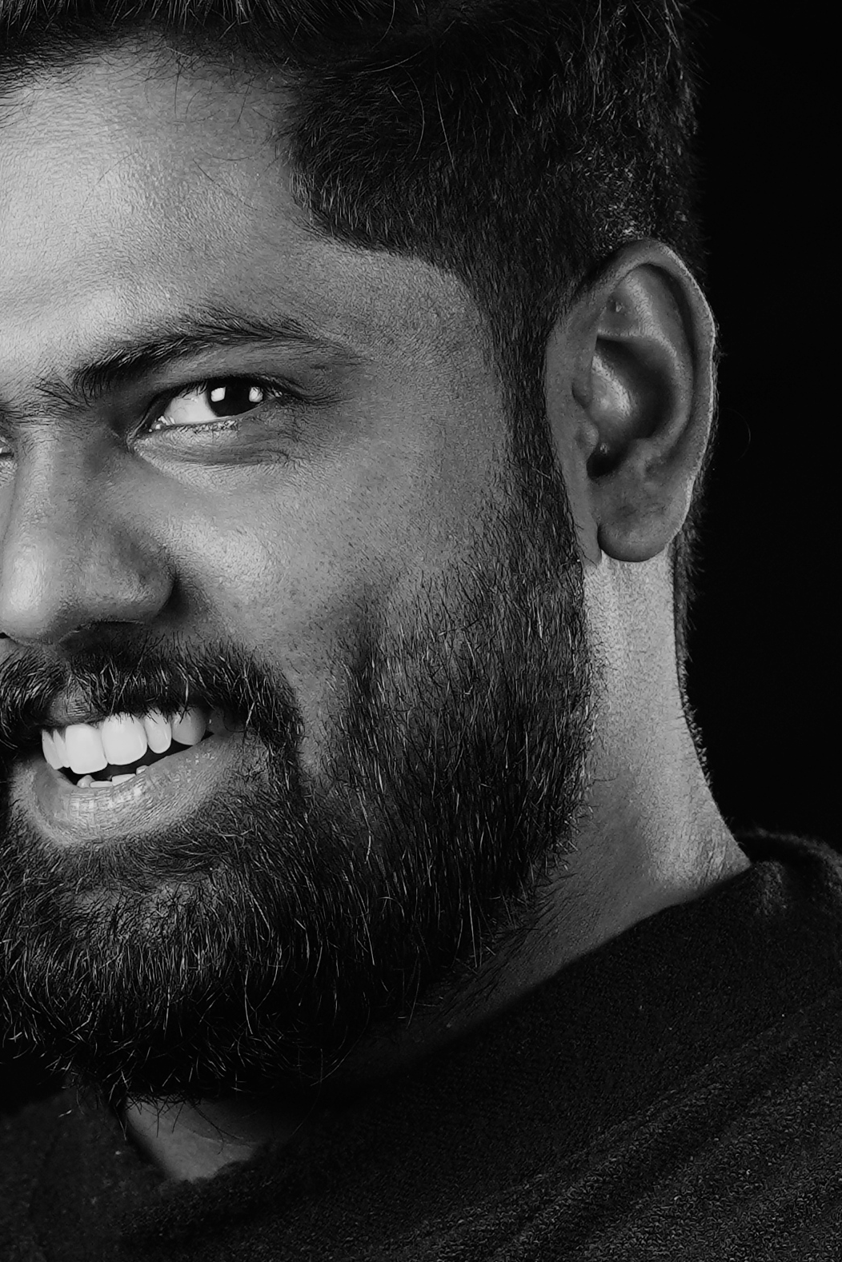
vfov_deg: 4.5
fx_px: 15856
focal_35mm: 452
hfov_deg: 3.0
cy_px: 1527
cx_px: 347
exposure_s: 1/200
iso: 500
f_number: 4
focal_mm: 85
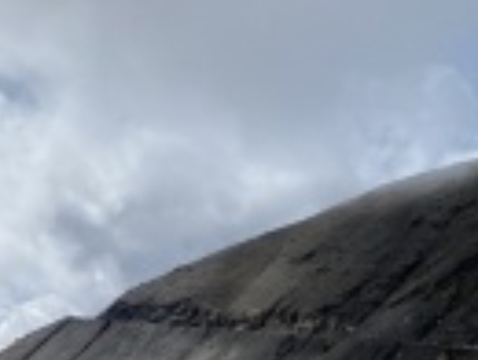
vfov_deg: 17.9
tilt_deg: +2.6
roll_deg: -2.5
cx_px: 55
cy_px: 389
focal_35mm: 80
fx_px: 1107
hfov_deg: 23.8
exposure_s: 1/9615
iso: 32
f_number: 1.8
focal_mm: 4.25
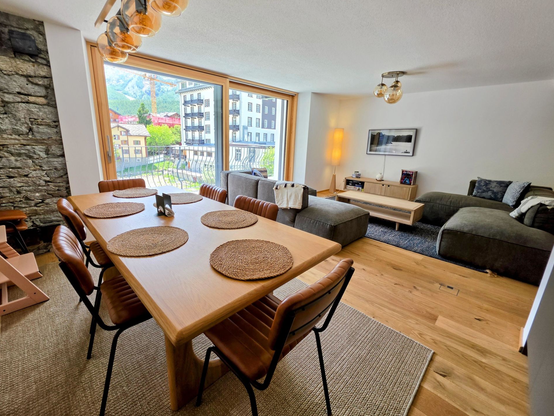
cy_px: 204
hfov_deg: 102.0
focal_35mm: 14
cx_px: 262
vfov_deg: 85.7
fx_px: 224
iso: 20
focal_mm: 2.2
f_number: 1.9
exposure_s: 1/100
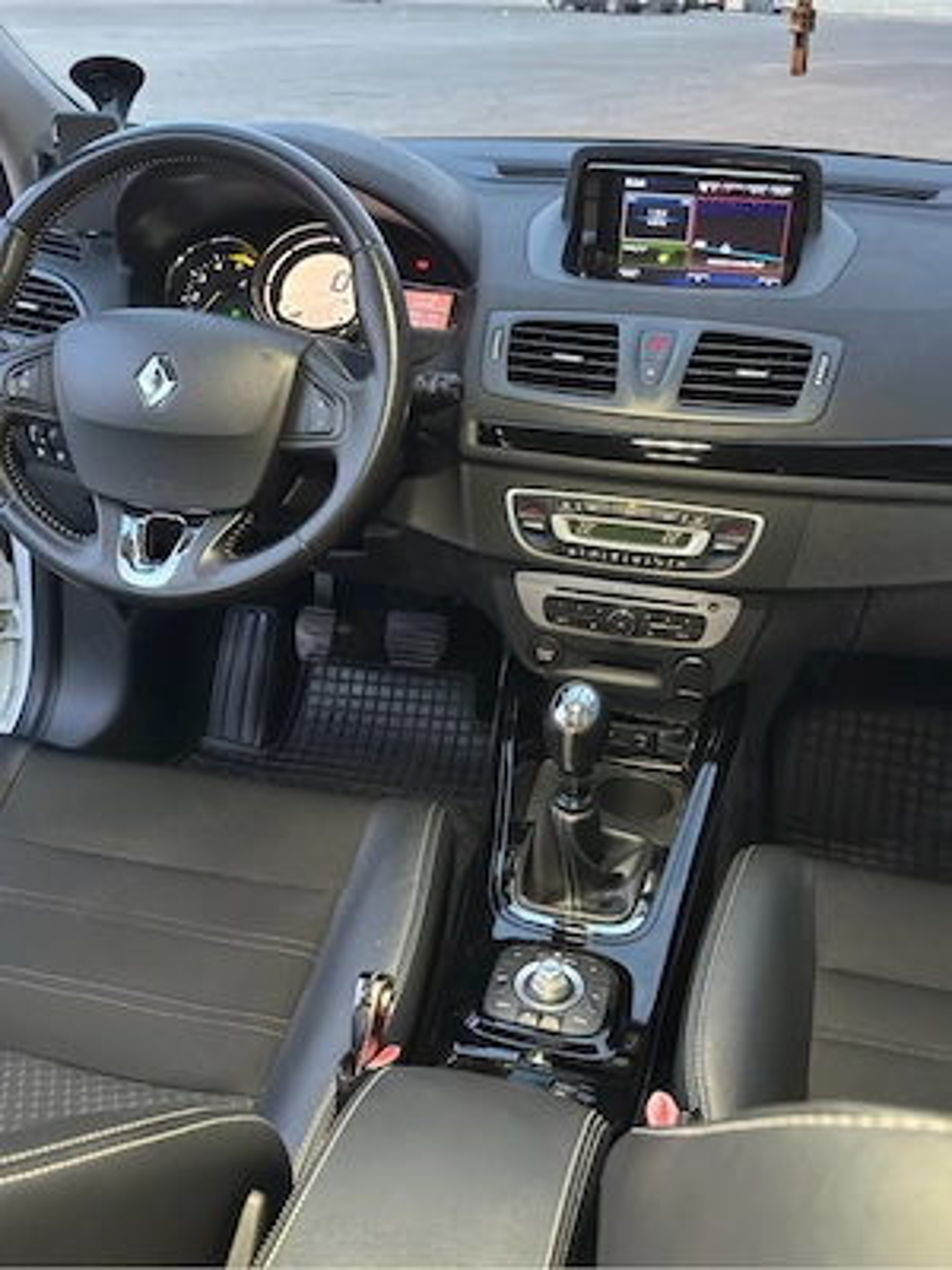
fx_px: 1283
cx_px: 476
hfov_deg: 40.7
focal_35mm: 35
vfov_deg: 52.6
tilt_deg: -26.2
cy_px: 635
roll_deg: -2.2
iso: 1000
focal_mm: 6.76
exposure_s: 1/30
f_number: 1.78
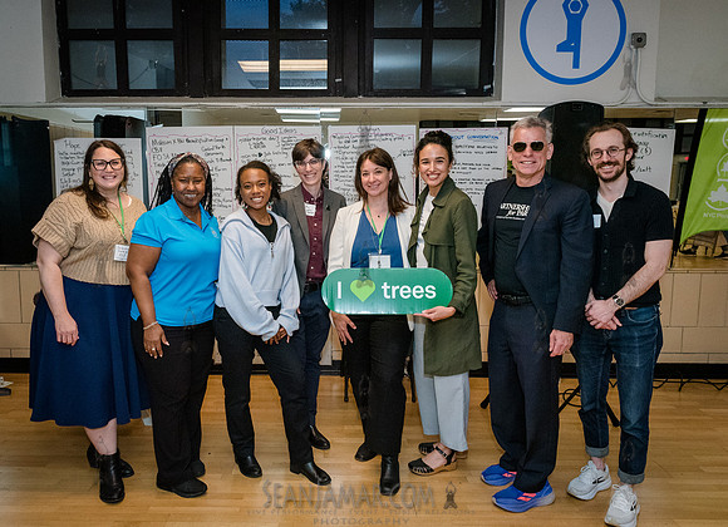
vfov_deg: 48.7
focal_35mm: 28
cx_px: 320
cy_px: 245
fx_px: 582
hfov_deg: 63.9
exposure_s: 1/250
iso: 5000
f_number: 5.6
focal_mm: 24
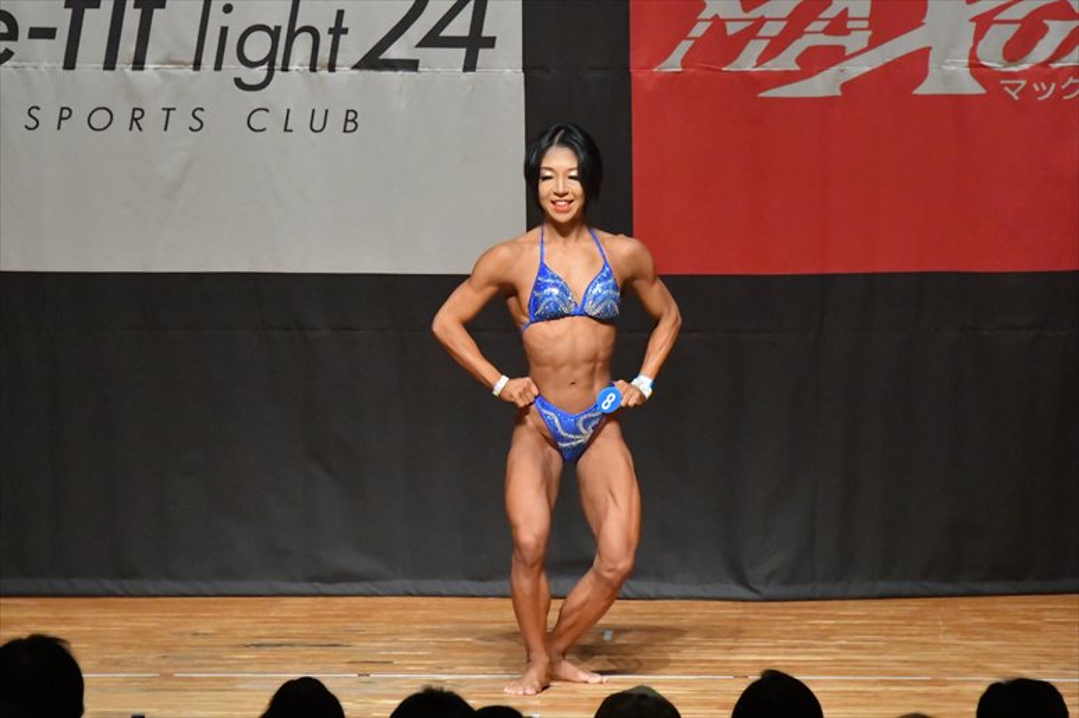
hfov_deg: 6.9
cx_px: 540
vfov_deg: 4.6
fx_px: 8987
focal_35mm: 300
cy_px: 359
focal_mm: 200
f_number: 5.6
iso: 12800
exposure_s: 1/400
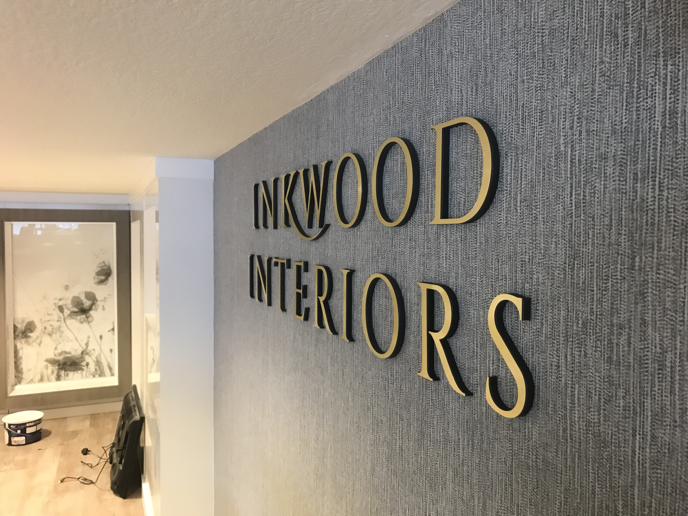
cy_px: 258
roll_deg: +0.6
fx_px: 557
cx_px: 344
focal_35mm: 28
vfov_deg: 49.7
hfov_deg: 63.4
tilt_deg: -1.7
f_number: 1.8
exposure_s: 1/17
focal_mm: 3.99
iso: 80
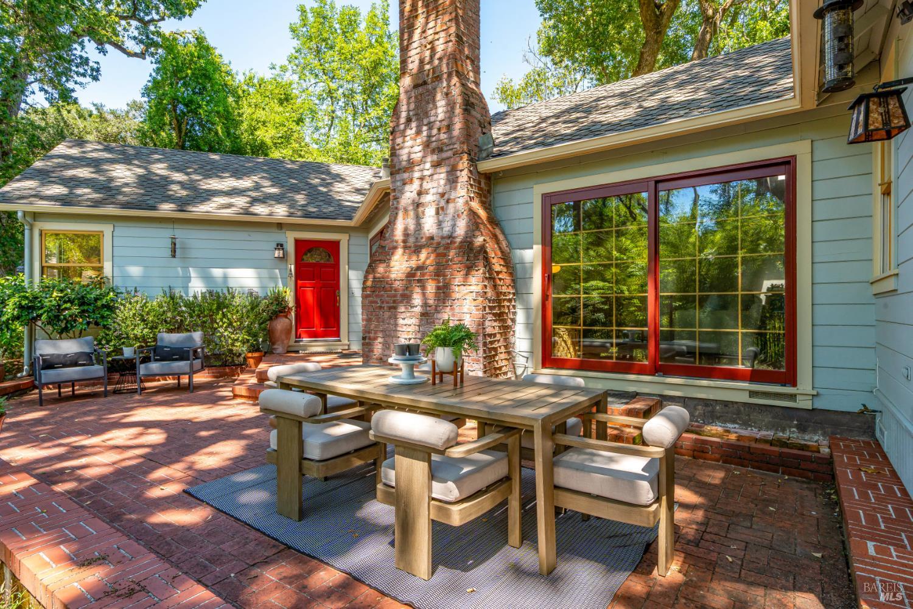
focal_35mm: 19
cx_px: 456
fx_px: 482
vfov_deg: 64.6
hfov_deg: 86.9
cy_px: 304
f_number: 11
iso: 400
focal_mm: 19
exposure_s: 1/60
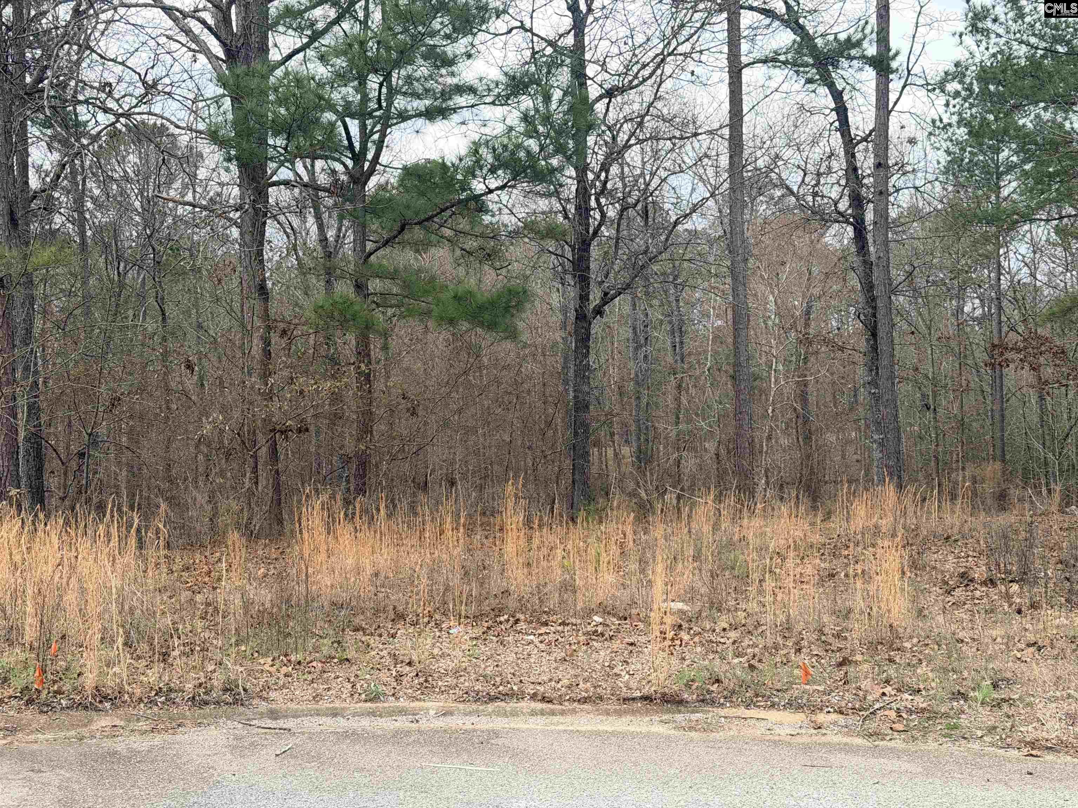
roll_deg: +1.0
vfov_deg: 30.3
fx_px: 1495
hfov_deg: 39.7
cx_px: 539
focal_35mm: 48
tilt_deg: +2.0
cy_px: 404
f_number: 1.78
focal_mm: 6.76
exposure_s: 1/2033
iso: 80
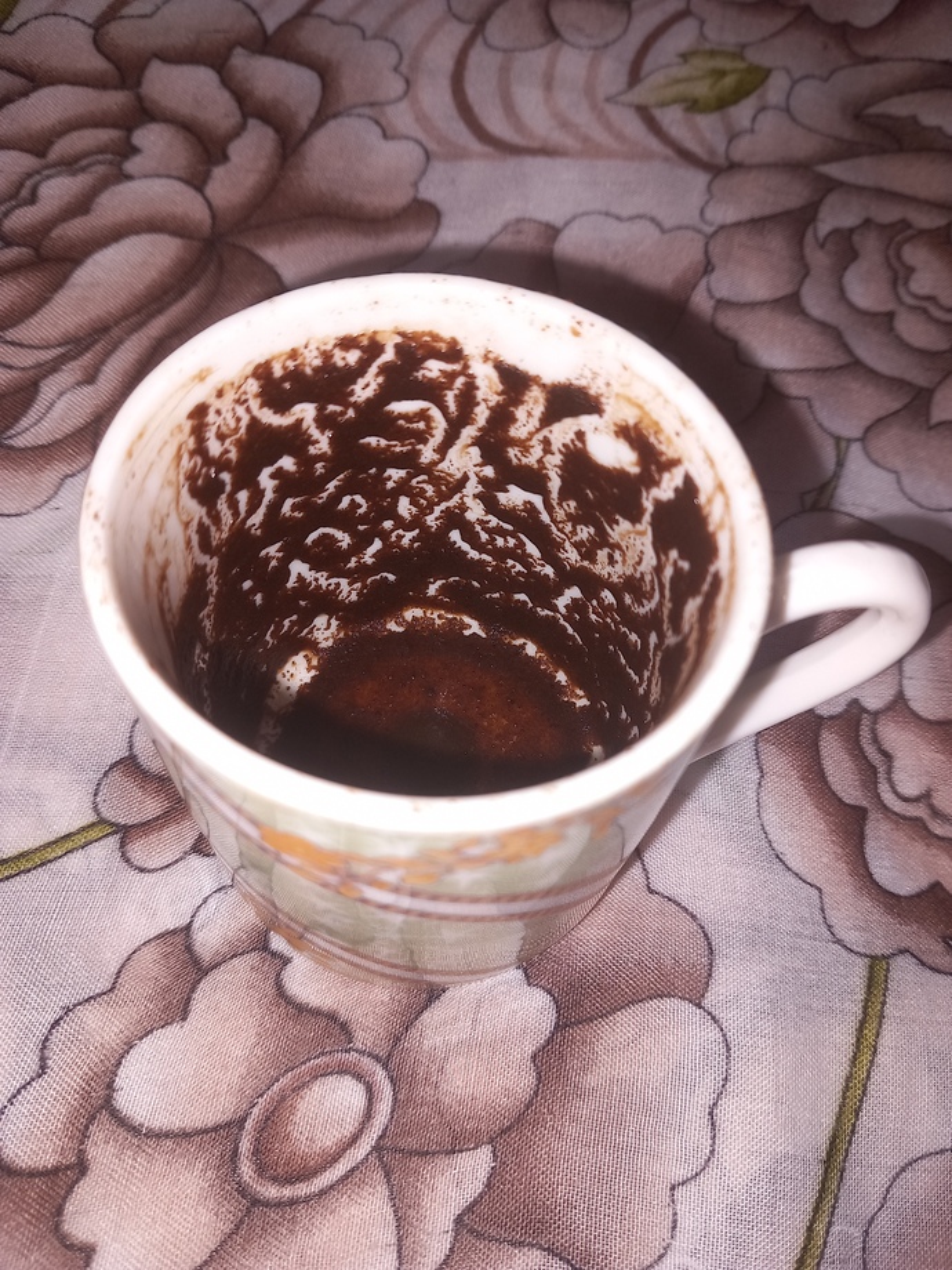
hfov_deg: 51.4
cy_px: 635
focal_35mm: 27
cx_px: 476
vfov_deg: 65.3
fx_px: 990
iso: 20
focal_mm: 4
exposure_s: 1/50
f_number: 1.8
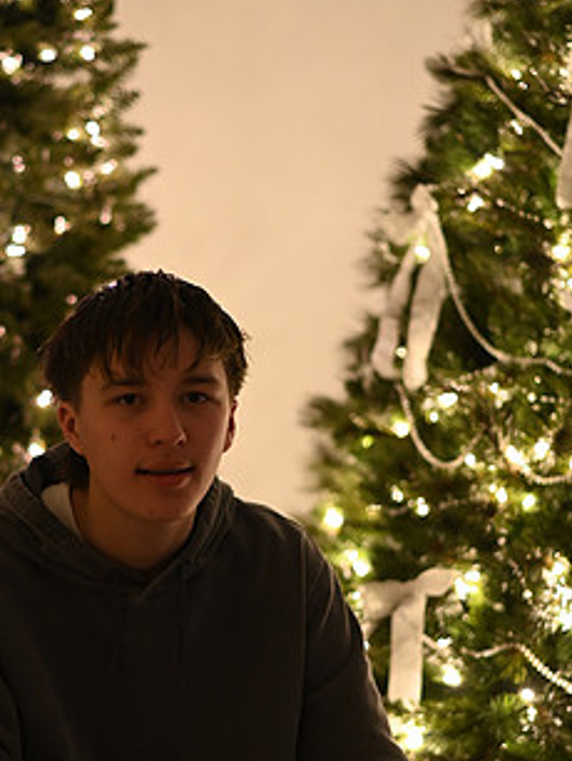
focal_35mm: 91
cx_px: 211
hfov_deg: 16.2
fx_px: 2002
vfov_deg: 21.5
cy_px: 433
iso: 1600
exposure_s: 1/100
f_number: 1.8
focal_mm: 50
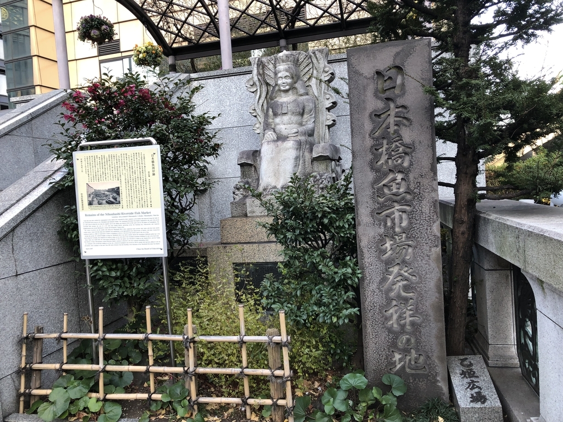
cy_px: 211
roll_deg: +3.7
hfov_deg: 63.4
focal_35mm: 28
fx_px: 455
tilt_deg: -1.5
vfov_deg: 49.7
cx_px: 282
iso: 64
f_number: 1.8
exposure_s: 1/120
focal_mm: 4
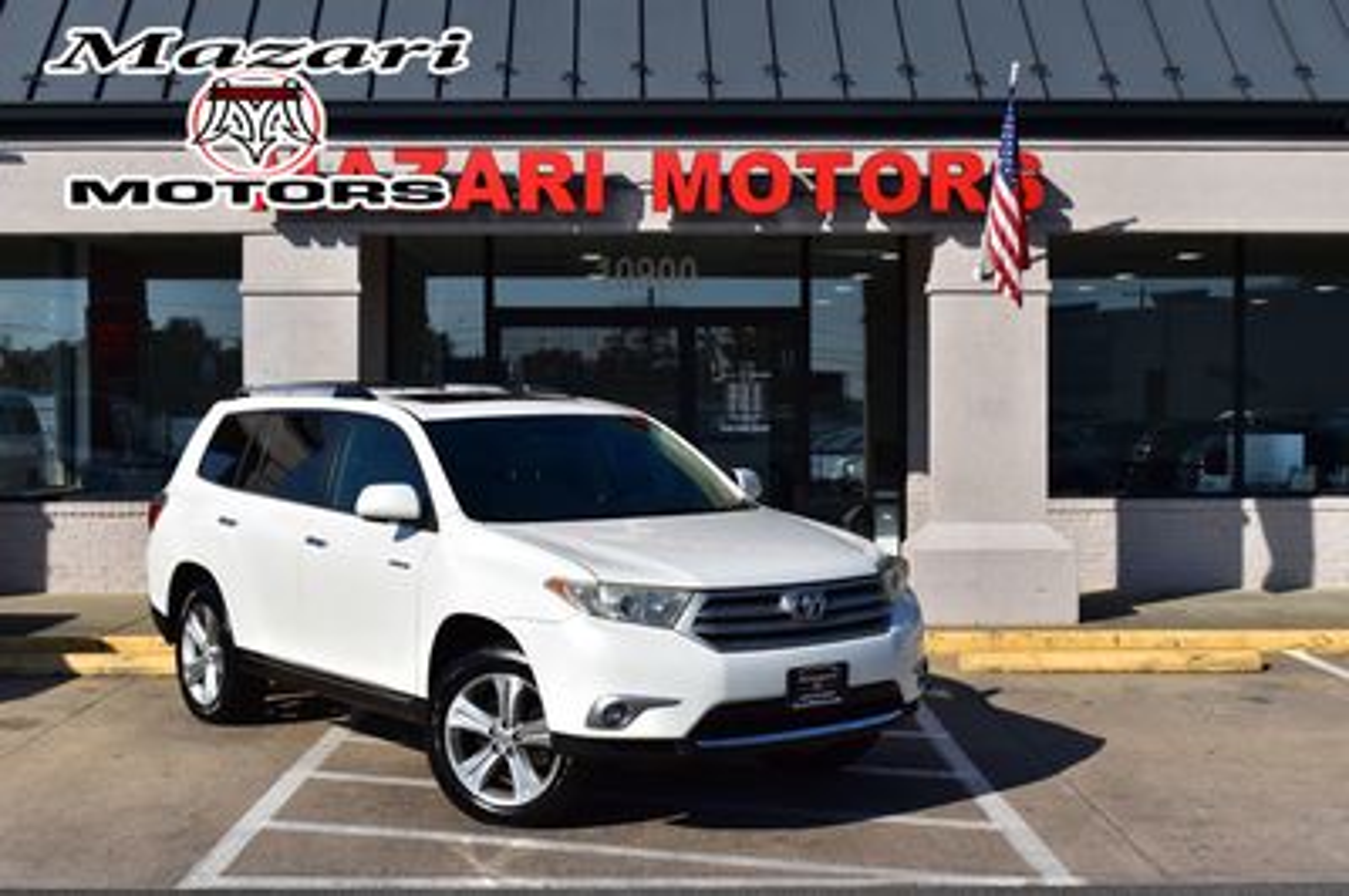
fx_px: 1797
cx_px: 674
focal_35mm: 48
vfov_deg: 28.0
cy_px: 448
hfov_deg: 41.1
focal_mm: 32
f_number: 11
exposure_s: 1/500
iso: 200
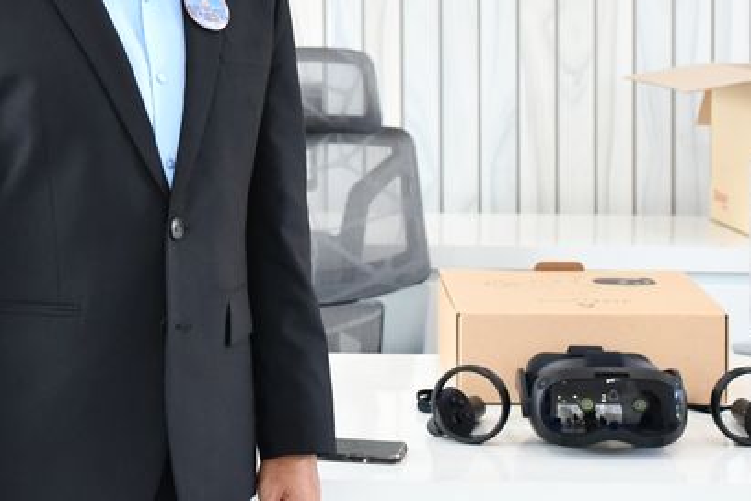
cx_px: 234
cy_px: 40
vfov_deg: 13.8
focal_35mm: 98
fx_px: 2044
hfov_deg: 20.7
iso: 900
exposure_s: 1/125
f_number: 3.8
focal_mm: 26
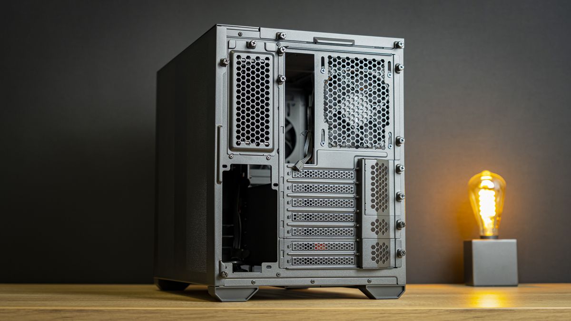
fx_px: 952
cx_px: 286
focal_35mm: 63
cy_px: 160
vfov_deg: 19.2
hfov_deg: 33.4
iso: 320
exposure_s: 1/20
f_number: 2.8
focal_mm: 40
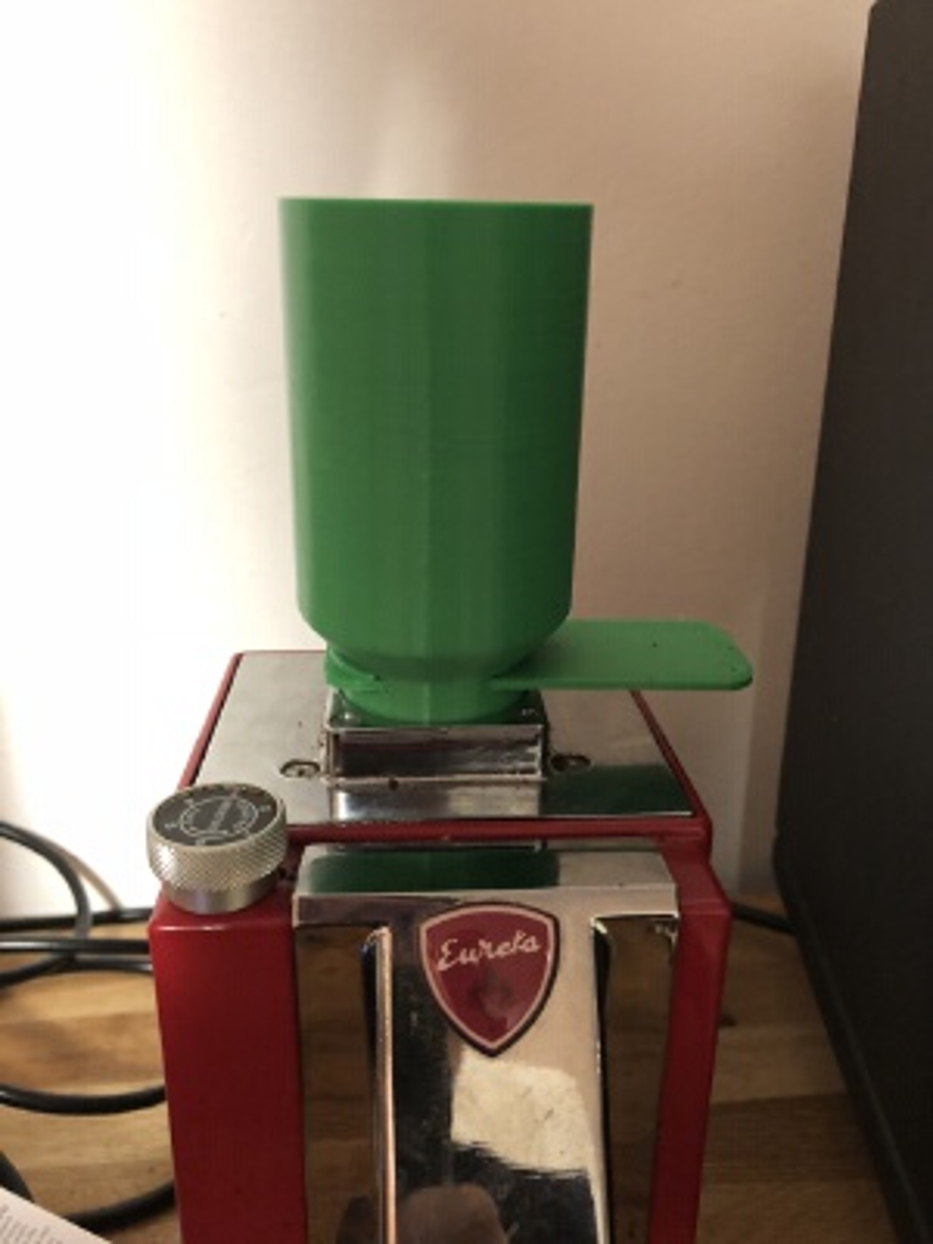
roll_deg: -0.6
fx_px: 1006
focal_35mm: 28
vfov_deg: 63.4
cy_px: 622
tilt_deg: -20.8
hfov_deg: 49.7
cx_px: 466
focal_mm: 4
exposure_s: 1/6
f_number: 1.8
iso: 100
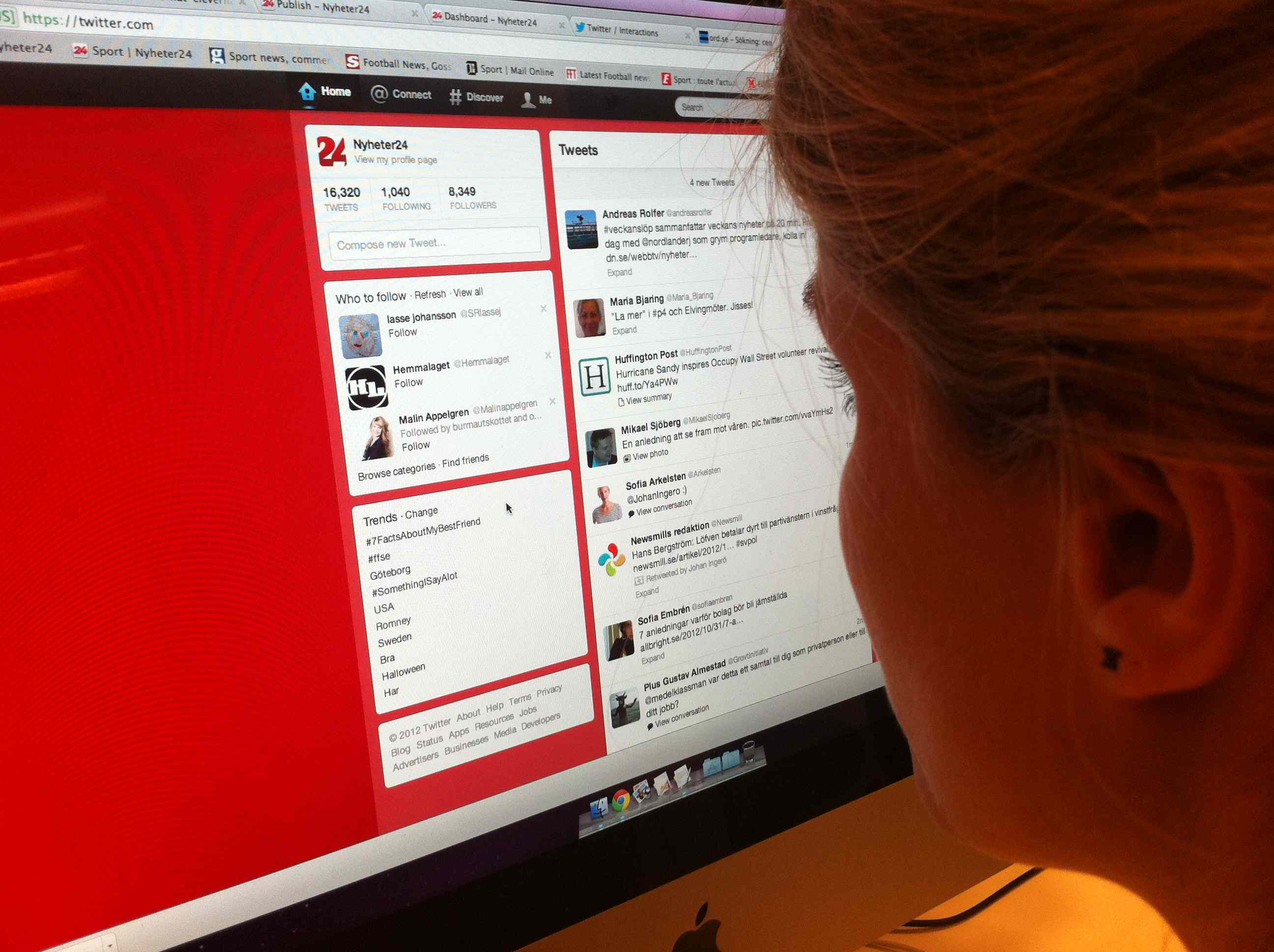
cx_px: 637
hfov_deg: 52.7
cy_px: 476
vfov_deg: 40.6
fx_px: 1286
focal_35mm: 35
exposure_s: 1/50
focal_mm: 3.85
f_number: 2.8
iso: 100
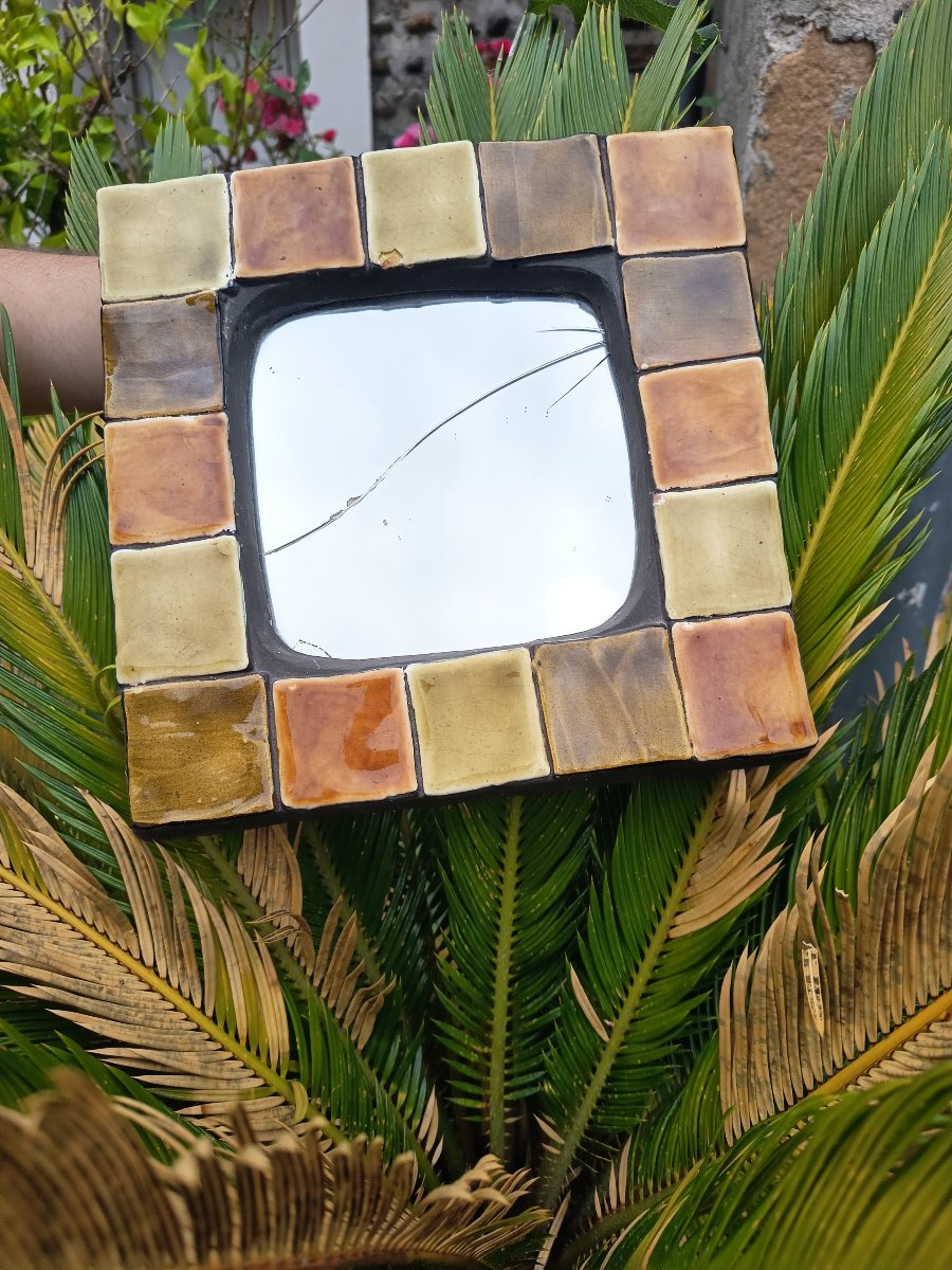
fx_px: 880
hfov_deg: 56.8
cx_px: 476
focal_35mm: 24
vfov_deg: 71.6
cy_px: 635
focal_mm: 5.27
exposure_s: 1/106
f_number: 1.7
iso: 50
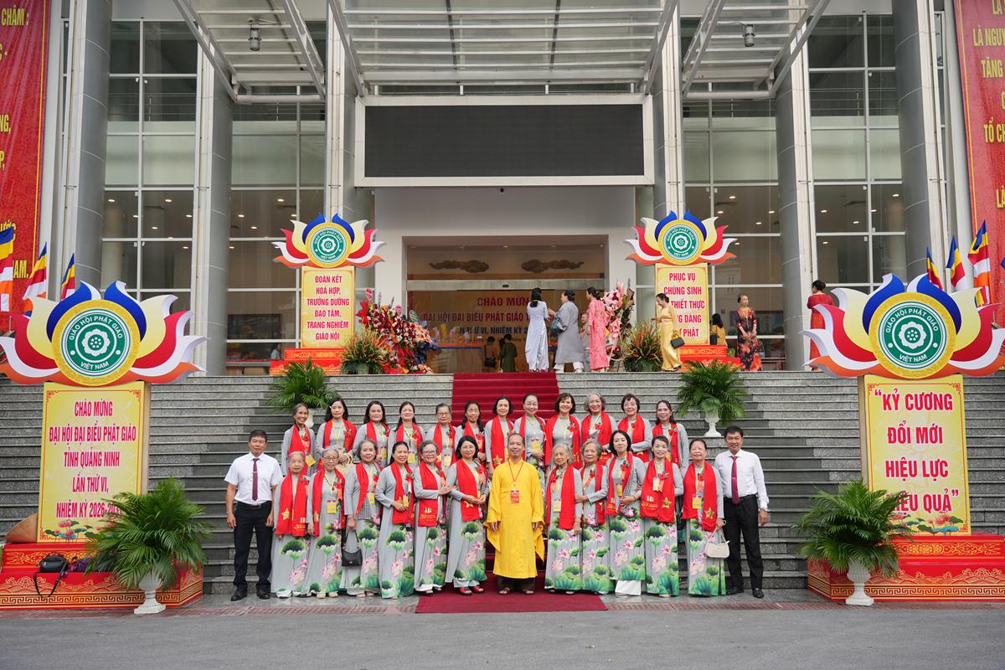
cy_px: 335
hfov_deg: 57.2
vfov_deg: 40.0
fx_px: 921
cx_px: 502
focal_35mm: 33
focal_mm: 33
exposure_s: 1/320
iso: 200
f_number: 4
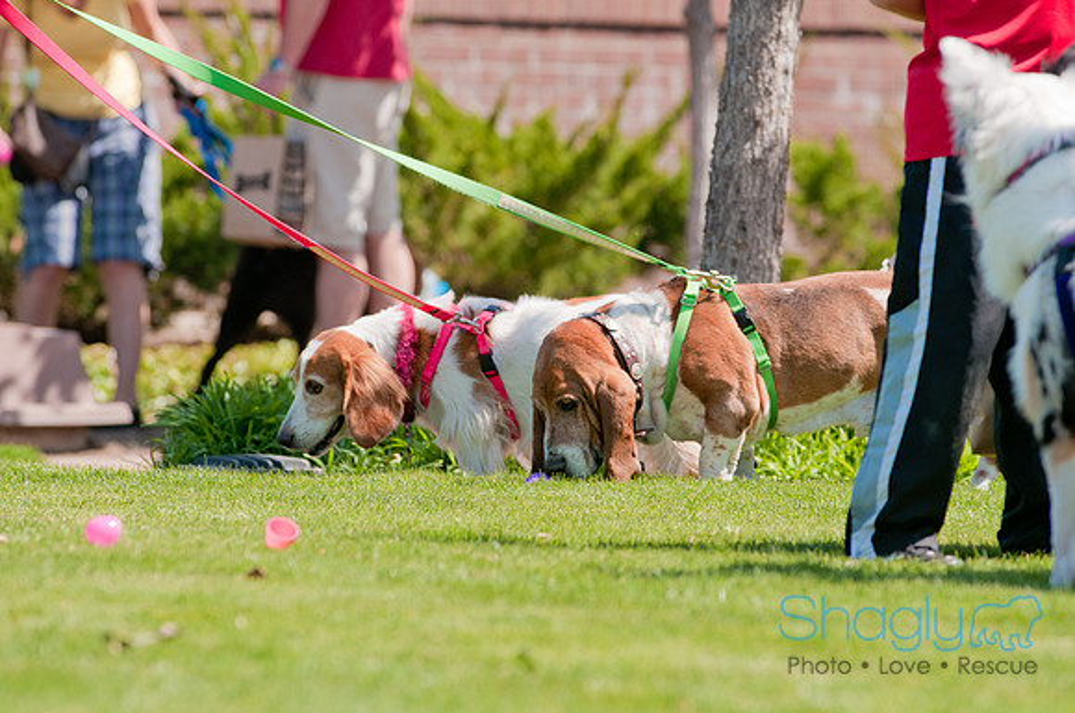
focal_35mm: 300
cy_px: 356
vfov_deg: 4.6
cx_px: 538
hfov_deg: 6.9
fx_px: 8946
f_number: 5
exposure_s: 1/800
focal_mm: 200
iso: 200
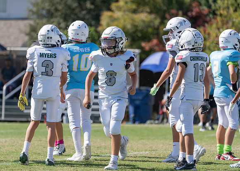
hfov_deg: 6.4
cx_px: 112
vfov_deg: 4.6
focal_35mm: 313
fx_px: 2131
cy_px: 85
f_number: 5.6
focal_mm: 297
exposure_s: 1/1000
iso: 160
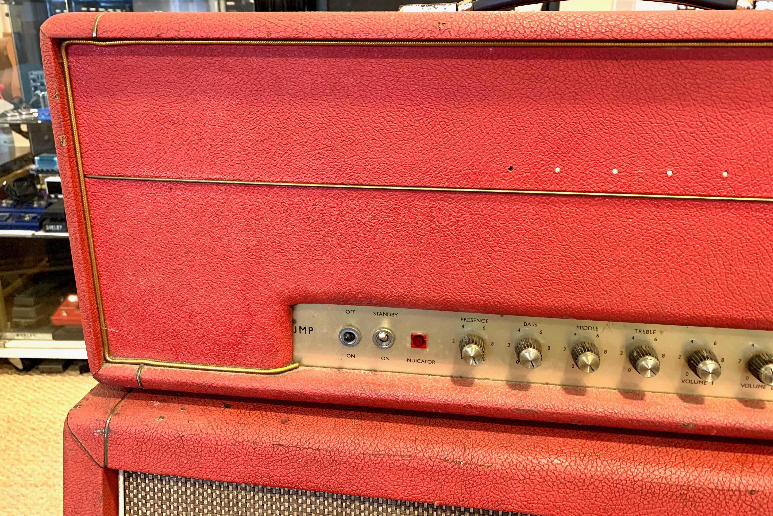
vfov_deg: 46.3
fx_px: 601
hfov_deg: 65.5
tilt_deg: -17.5
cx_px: 378
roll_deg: +0.4
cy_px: 227
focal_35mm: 28
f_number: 1.8
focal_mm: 4.25
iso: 400
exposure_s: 1/33
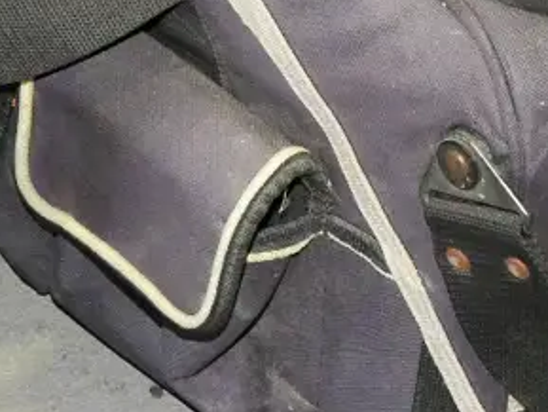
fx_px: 2581
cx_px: 372
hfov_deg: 12.1
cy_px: -71
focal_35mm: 163
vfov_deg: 9.0
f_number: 5.6
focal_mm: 23
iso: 3200
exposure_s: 1/125
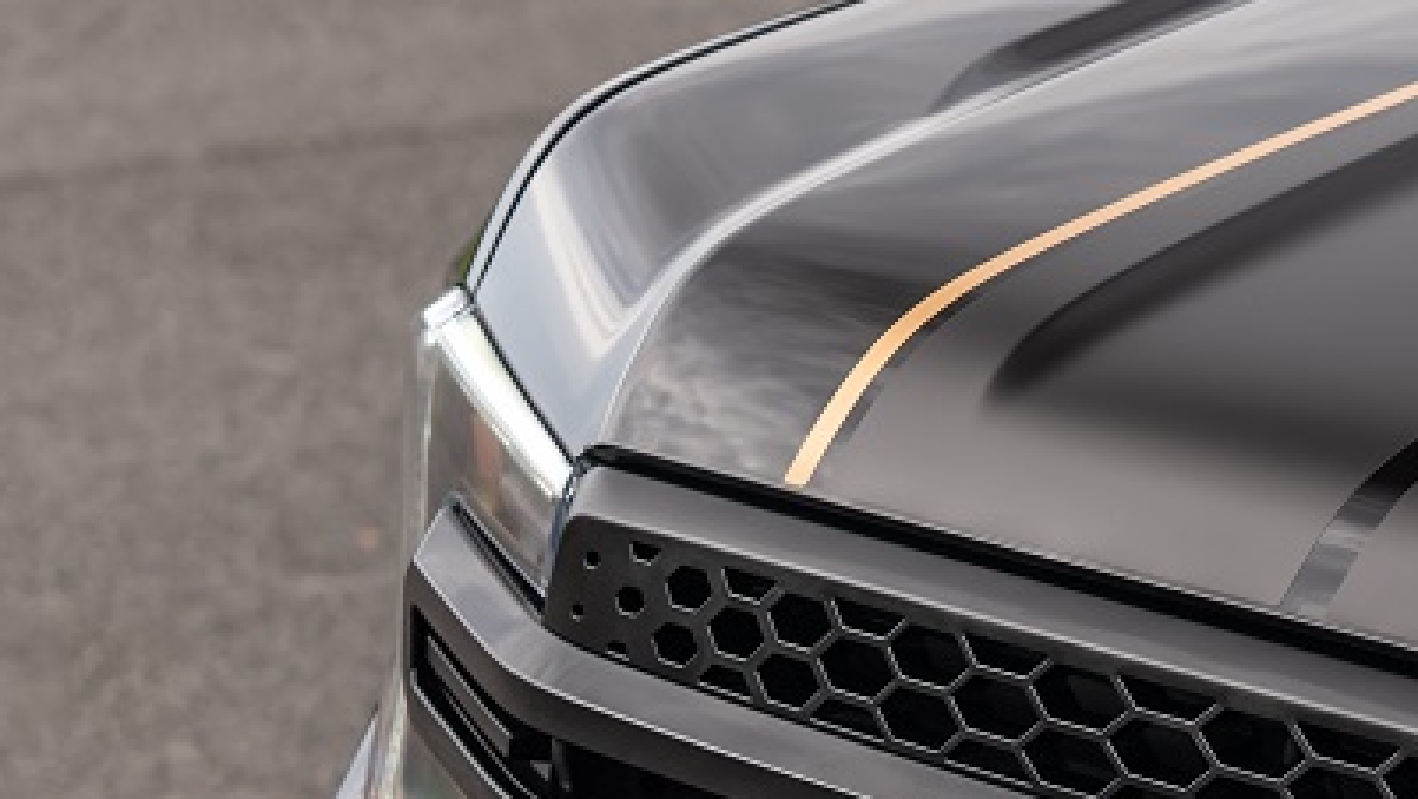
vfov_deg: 4.6
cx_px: 1648
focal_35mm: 261
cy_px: 1055
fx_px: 9818
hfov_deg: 8.2
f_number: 2.8
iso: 32
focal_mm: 50
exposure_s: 1/80
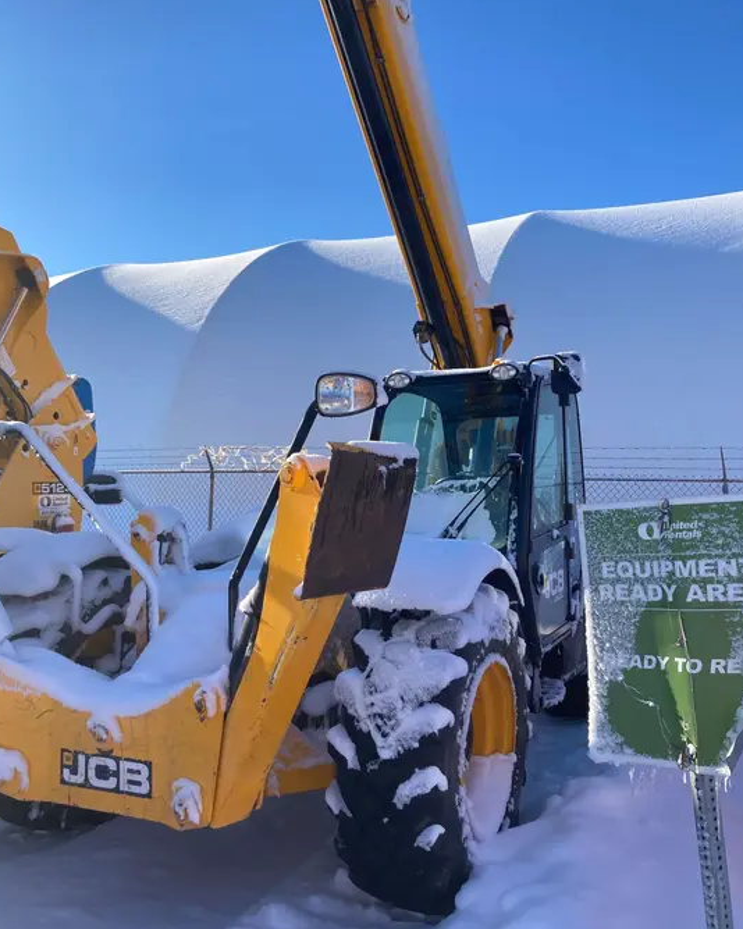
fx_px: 825
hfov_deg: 48.5
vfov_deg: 58.8
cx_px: 367
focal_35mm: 30
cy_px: 474
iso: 20
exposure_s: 1/1517
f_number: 1.8
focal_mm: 3.99
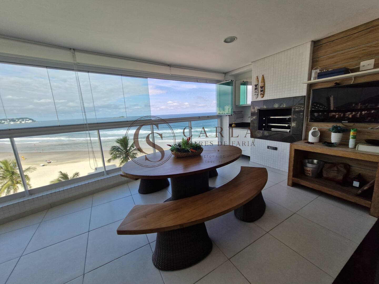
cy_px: 142
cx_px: 190
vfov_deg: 89.9
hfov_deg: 106.2
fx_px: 142
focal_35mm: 13
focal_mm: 1.74
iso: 50
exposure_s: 1/612
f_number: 2.2
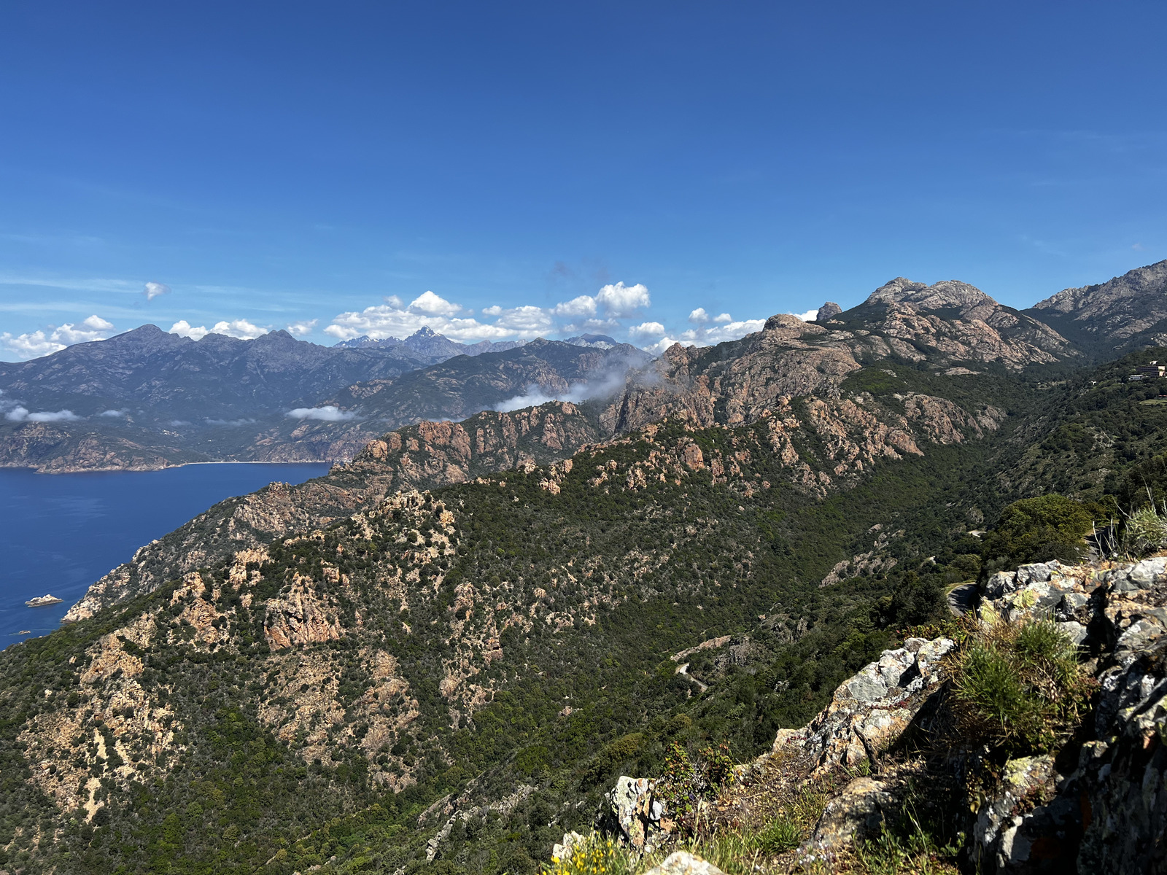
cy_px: 438
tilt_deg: -2.9
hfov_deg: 67.3
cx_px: 584
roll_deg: -0.4
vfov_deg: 53.1
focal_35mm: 26
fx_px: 877
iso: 50
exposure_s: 1/3968
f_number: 1.5
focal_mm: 5.7
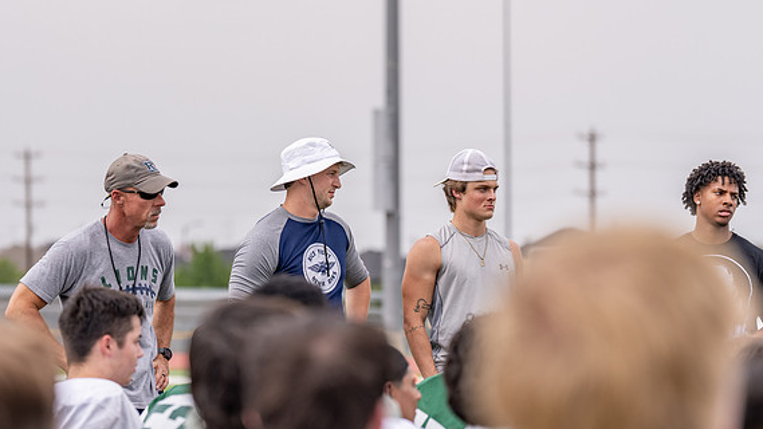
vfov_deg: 7.7
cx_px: 298
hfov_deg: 13.7
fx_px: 3176
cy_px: 195
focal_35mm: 157
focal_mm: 117
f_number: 2.8
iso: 100
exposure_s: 1/1000
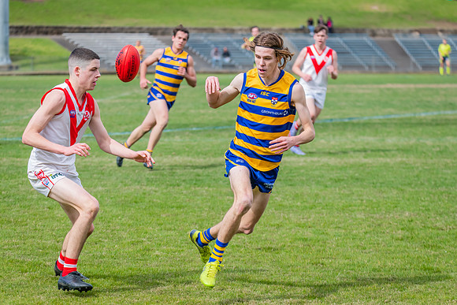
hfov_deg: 13.5
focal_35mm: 152
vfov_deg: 9.0
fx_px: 1930
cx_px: 232
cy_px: 150
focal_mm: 150
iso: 800
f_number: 6.3
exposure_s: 1/1600
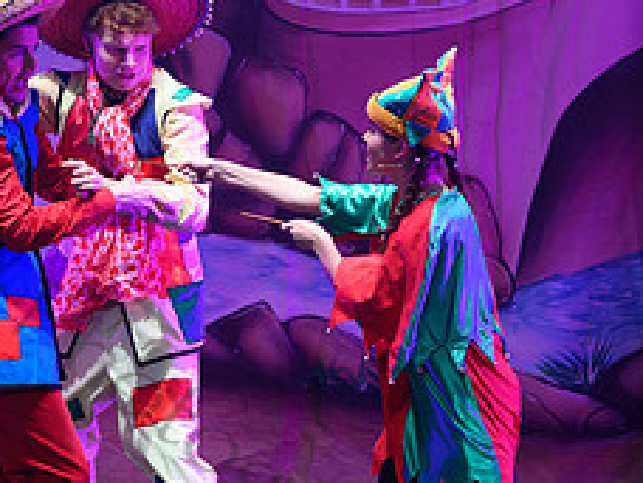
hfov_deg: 10.0
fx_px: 3641
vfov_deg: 7.6
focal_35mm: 196
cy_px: 290
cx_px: 8
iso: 1000
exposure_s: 1/200
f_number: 2.8
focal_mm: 80
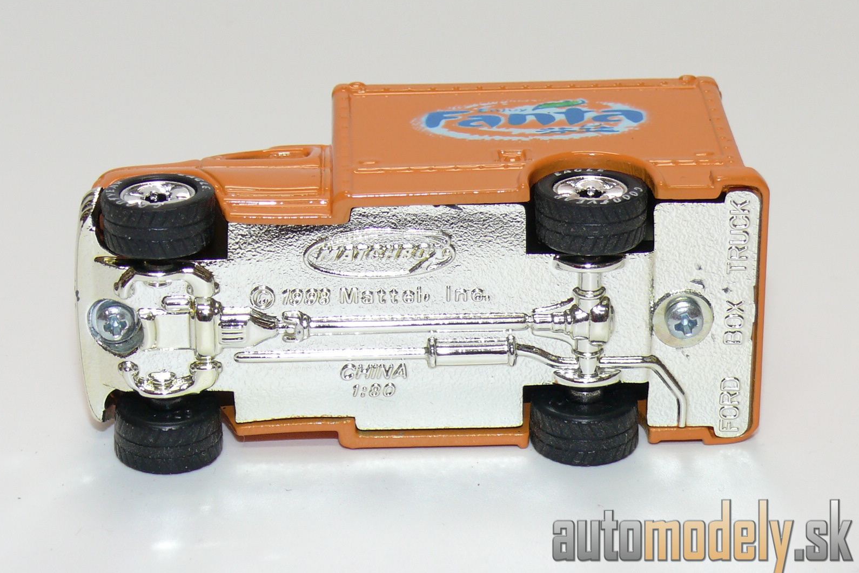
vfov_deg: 12.1
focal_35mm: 113
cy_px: 257
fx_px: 2696
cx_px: 428
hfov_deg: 18.1
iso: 100
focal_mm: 13.8
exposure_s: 1/30
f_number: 4
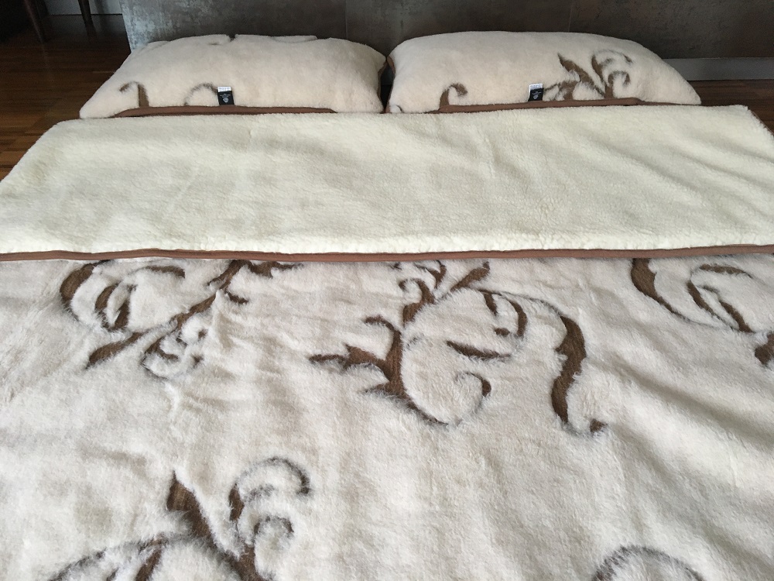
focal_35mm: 29
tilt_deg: -36.8
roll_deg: +1.2
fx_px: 648
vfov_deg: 48.2
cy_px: 290
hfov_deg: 61.7
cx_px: 387
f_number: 2.2
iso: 125
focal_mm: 4.15
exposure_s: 1/33
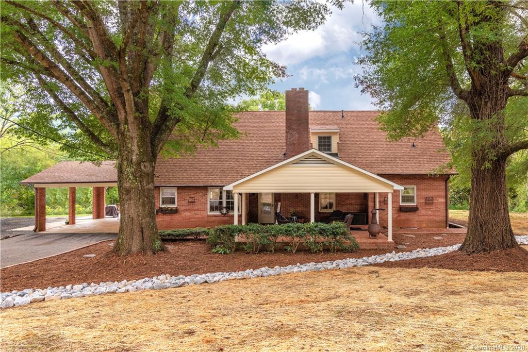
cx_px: 264
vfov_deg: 55.1
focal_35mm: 23
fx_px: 337
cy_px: 176
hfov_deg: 76.1
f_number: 7.1
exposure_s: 1/125
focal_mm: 23
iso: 320
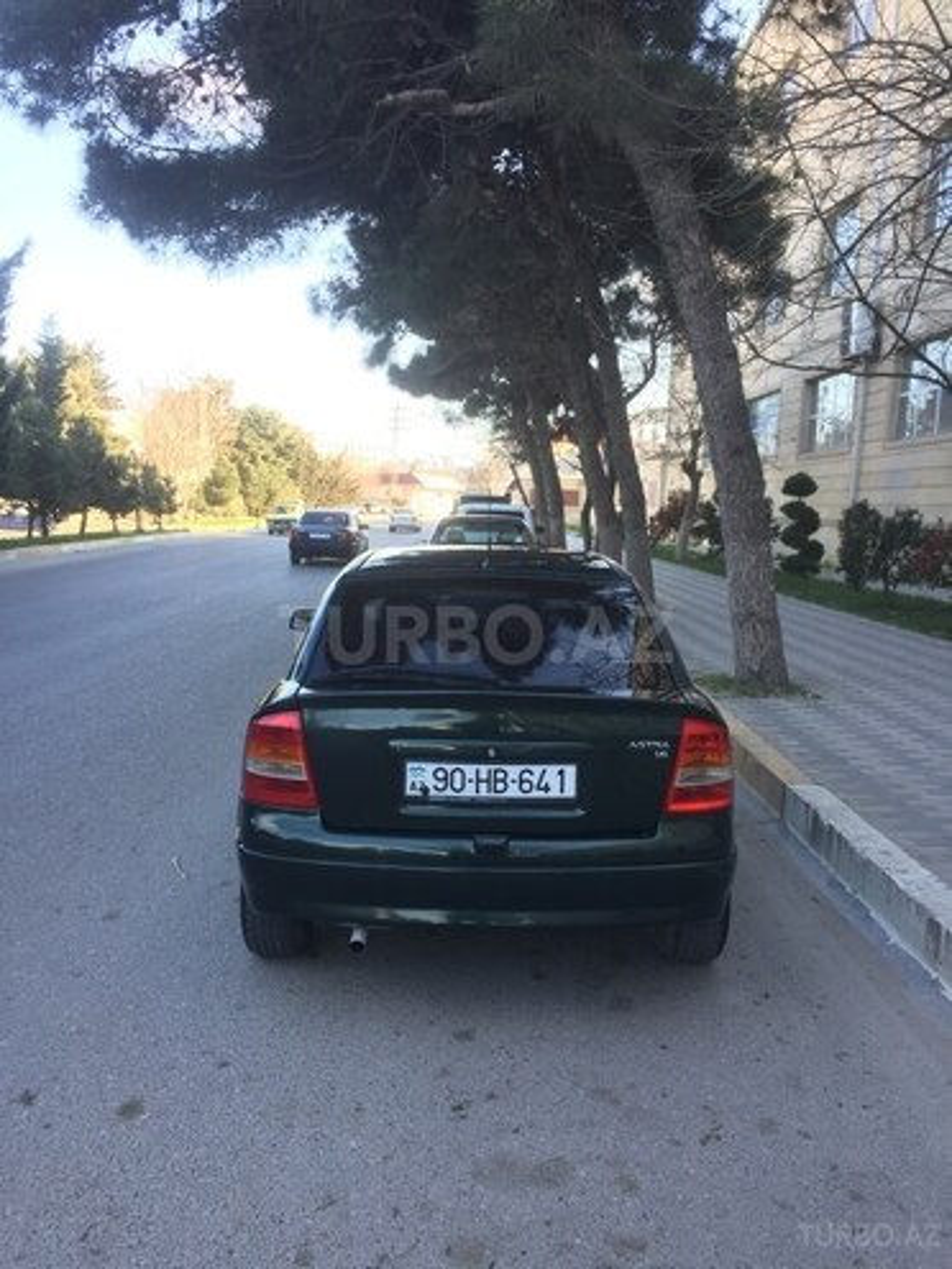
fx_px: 1063
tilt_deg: -5.3
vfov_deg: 61.7
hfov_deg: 48.2
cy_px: 634
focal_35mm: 29
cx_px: 476
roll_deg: -1.1
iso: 32
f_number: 2.2
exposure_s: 1/100
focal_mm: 4.15
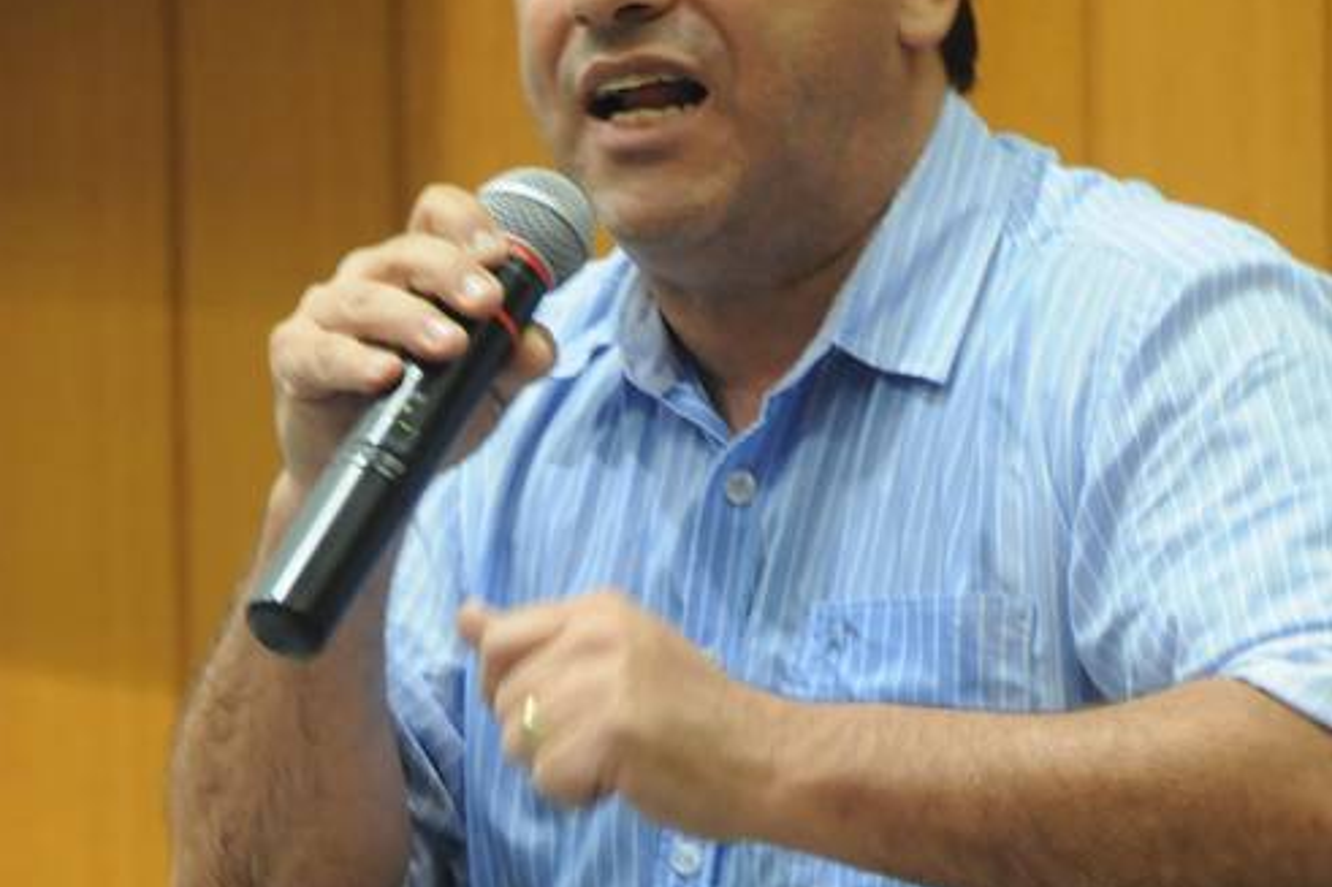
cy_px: 407
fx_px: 16052
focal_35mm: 434
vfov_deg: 3.2
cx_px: 320
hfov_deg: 4.7
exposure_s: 1/40
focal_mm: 150
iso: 1250
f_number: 5.6
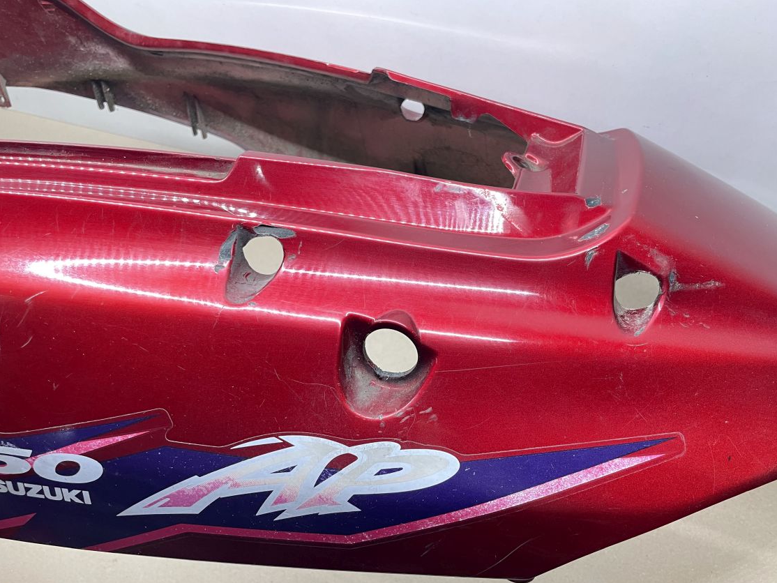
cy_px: 313
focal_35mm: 28
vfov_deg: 49.7
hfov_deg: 63.4
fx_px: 629
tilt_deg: -53.9
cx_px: 416
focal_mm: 4.2
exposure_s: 1/50
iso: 160
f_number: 1.6
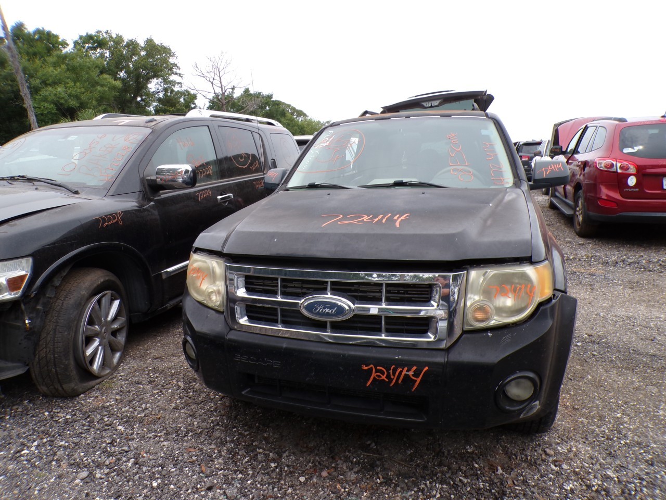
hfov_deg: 71.6
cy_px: 250
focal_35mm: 24
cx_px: 333
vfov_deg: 56.8
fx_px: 462
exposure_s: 1/250
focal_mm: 4.3
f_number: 4.4
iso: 100
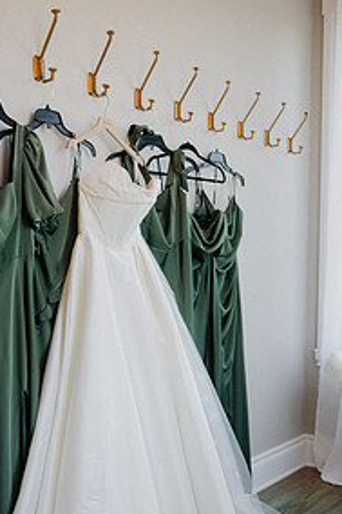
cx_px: 128
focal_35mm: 46
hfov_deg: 29.1
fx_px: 656
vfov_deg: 41.7
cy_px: 376
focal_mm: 29
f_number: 3.5
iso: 1000
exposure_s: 1/400
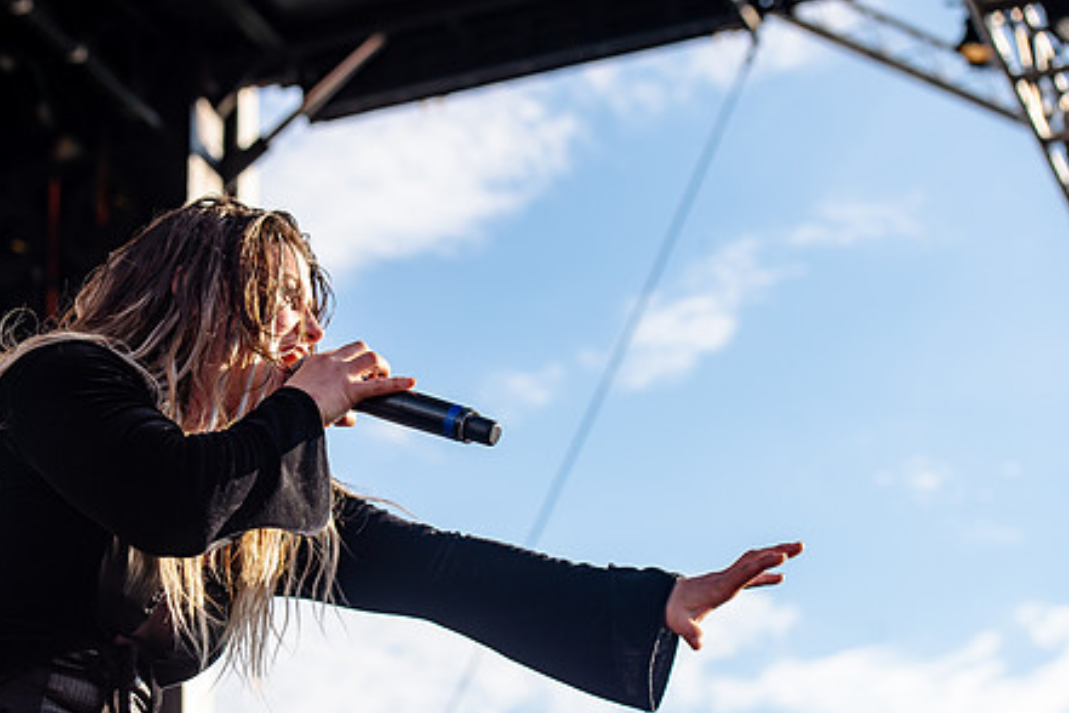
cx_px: 398
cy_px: 449
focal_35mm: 92
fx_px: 2732
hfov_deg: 22.1
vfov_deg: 14.8
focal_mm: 70
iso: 125
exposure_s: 1/640
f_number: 5
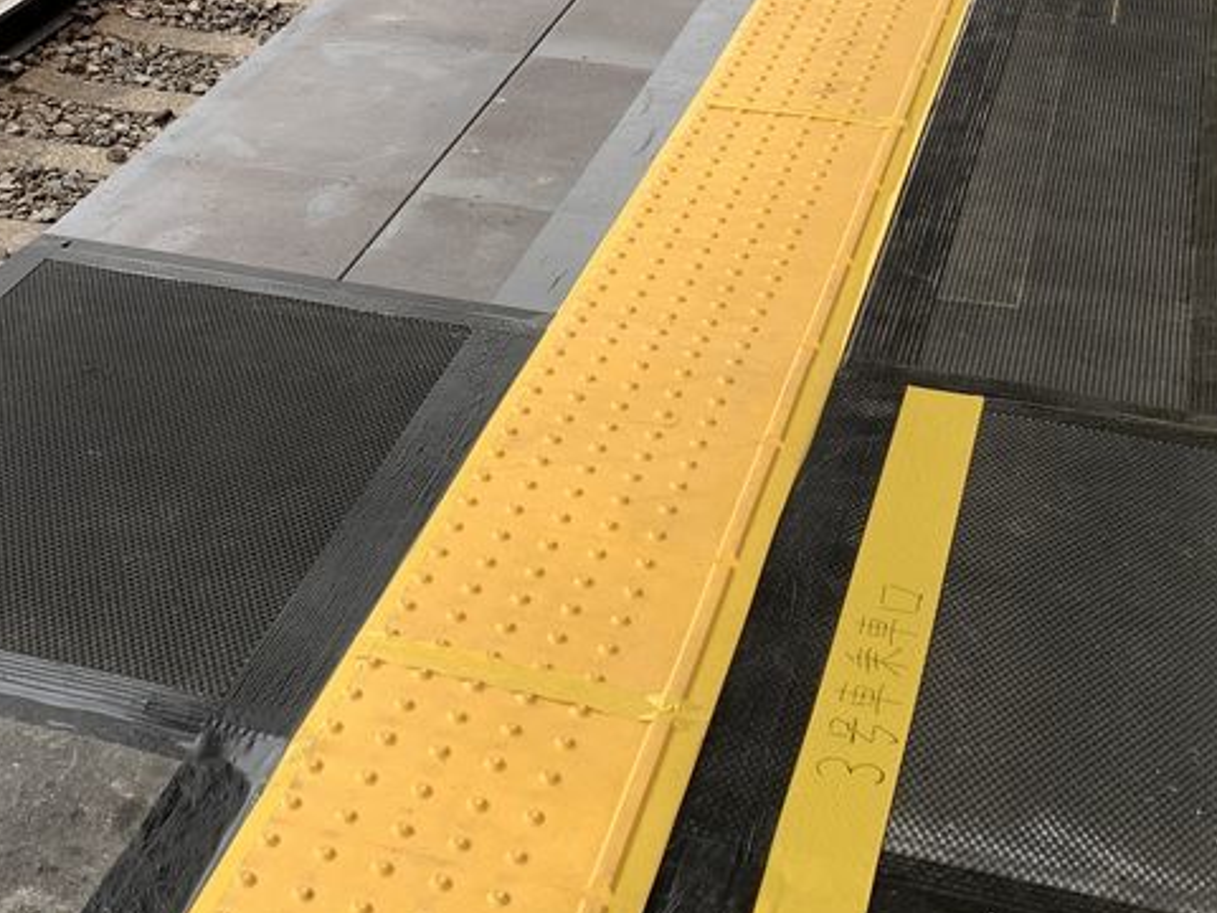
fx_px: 2285
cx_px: 345
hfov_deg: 29.5
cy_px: 101
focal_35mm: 65
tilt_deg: -20.9
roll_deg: -1.1
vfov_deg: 22.1
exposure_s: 1/354
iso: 25
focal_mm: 4.25
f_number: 1.8
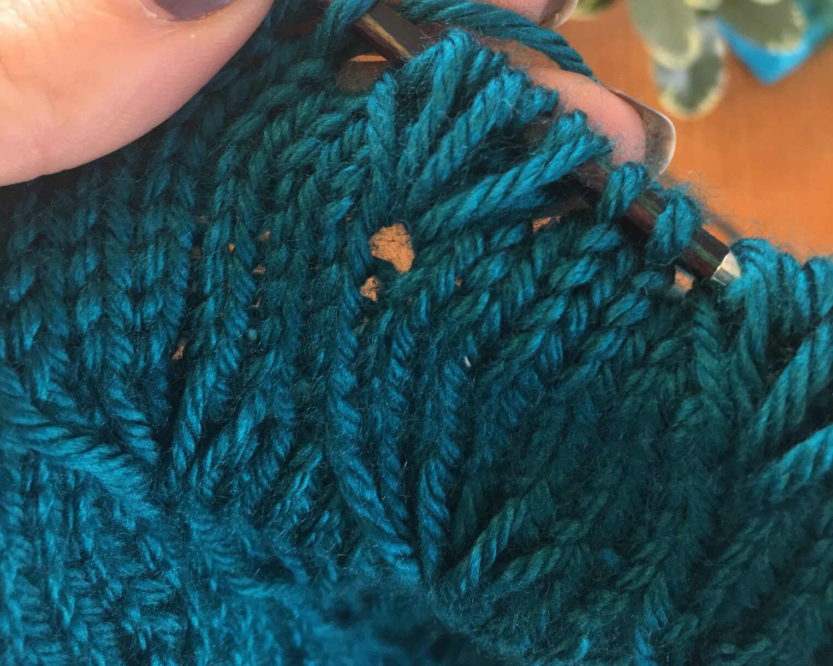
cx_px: 415
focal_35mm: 38
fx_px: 937
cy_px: 151
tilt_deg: -68.6
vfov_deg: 38.0
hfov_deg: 47.9
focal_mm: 4.15
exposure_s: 1/30
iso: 160
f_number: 2.2
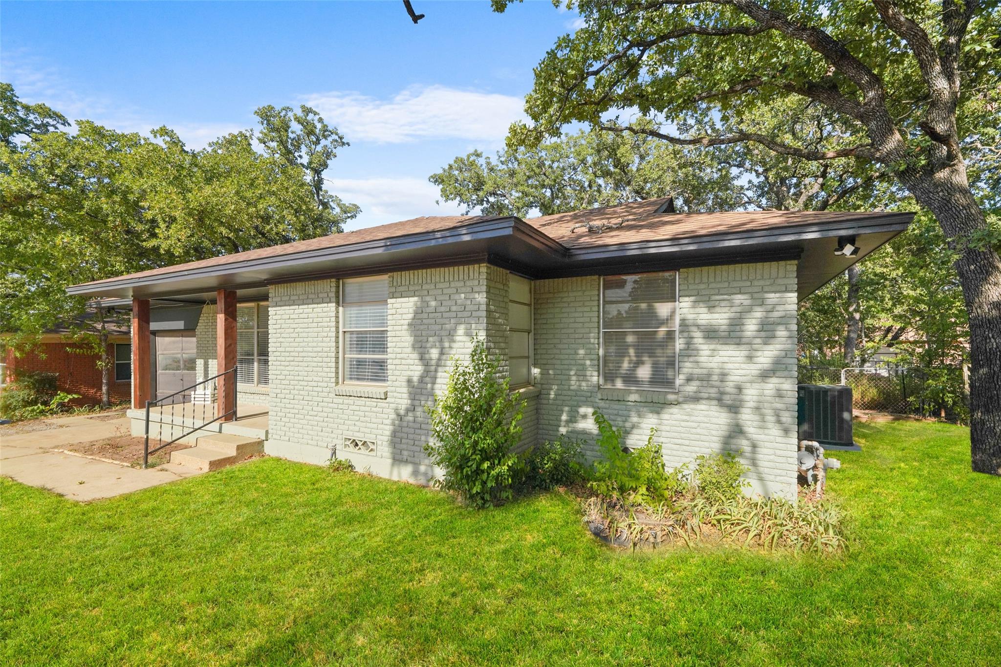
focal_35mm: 16
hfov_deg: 98.5
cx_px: 500
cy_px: 334
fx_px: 431
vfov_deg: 75.5
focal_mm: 15.5
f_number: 9
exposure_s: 1/1000
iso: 640
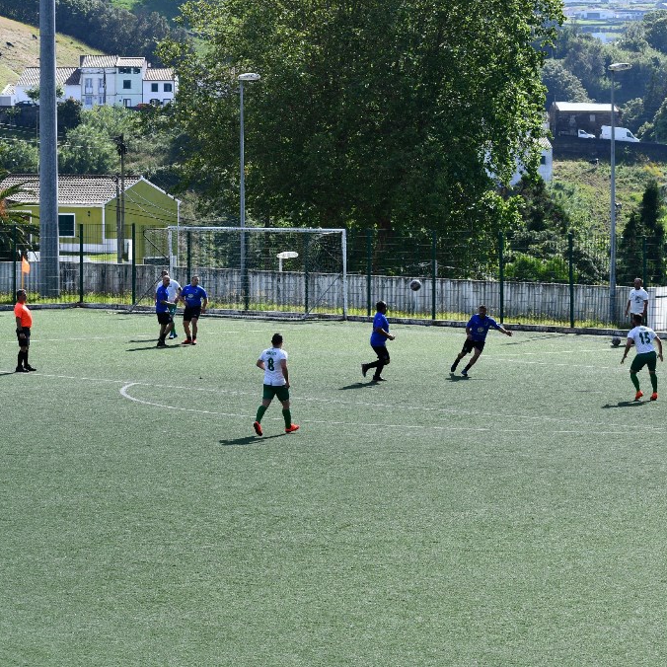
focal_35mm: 139
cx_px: 422
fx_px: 3030
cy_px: 332
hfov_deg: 12.6
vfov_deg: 12.6
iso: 200
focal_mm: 72
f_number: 7.1
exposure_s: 1/500
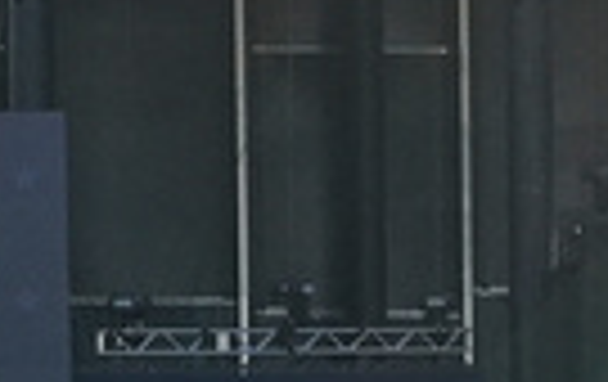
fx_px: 11540
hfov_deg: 3.0
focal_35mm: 695
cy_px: 795
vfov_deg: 1.9
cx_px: 1266
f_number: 9
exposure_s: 1/800
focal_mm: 60
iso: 800
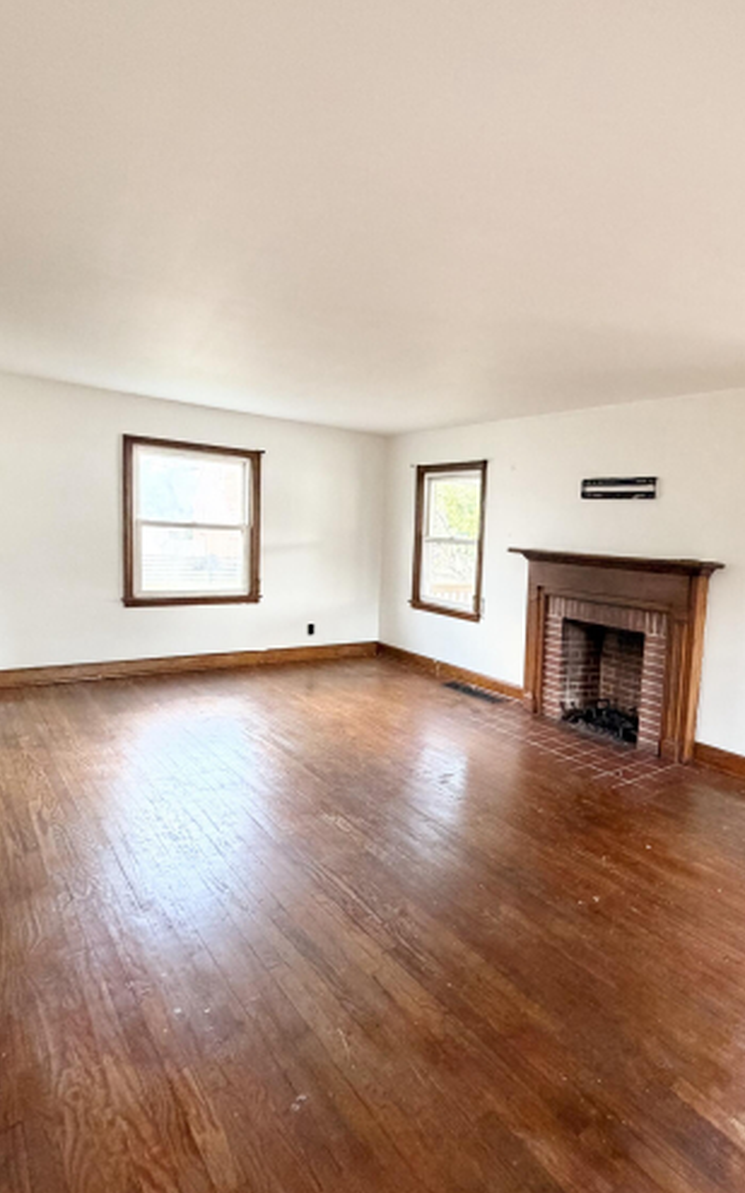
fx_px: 650
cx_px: 536
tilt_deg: -6.6
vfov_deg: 85.1
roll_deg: -3.6
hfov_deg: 57.3
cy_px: 600
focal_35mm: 20
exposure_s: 1/60
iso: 400
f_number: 2.2
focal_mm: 2.22
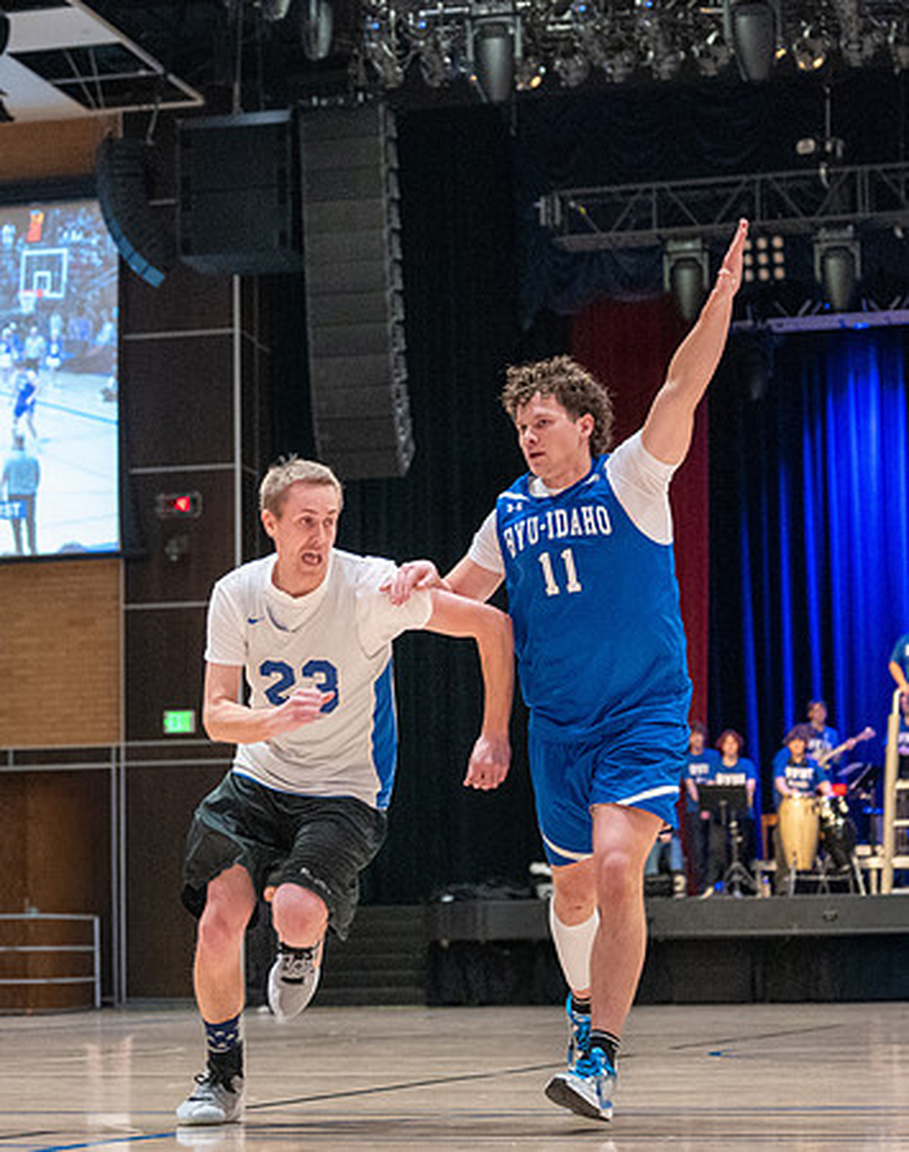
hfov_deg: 16.3
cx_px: 292
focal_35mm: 94
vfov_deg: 20.6
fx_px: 3175
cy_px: 504
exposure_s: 1/500
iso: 8000
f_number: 2.8
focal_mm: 58
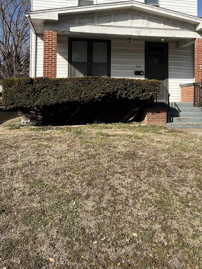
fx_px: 280
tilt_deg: +4.9
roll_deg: +0.3
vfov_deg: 50.2
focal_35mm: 36
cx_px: 121
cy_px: 85
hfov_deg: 39.5
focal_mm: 5.7
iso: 50
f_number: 1.5
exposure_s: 1/4831
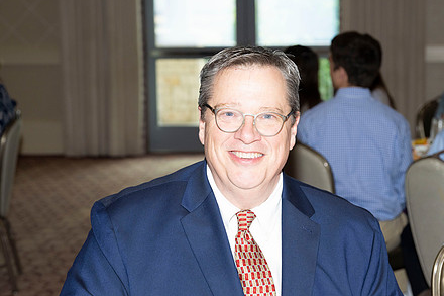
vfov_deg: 15.0
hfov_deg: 22.4
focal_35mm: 91
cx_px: 244
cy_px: 185
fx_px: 1122
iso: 800
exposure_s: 1/160
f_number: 5.6
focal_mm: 69
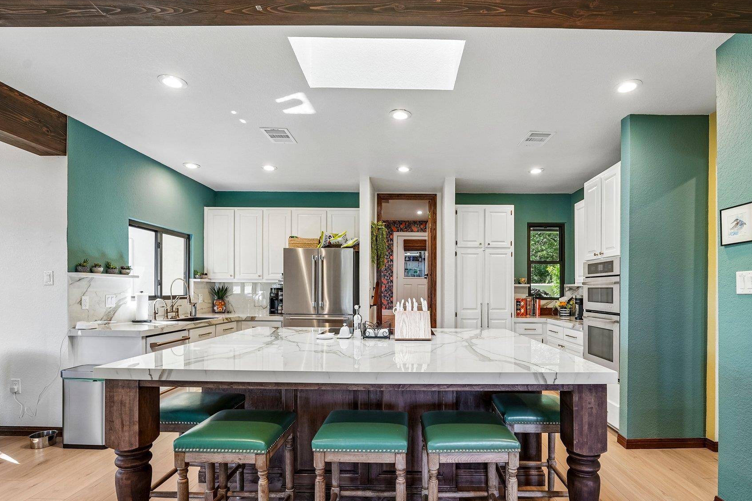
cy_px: 291
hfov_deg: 93.0
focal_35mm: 17
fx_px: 355
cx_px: 413
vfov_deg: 69.9
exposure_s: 1/25
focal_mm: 14
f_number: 8
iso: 400
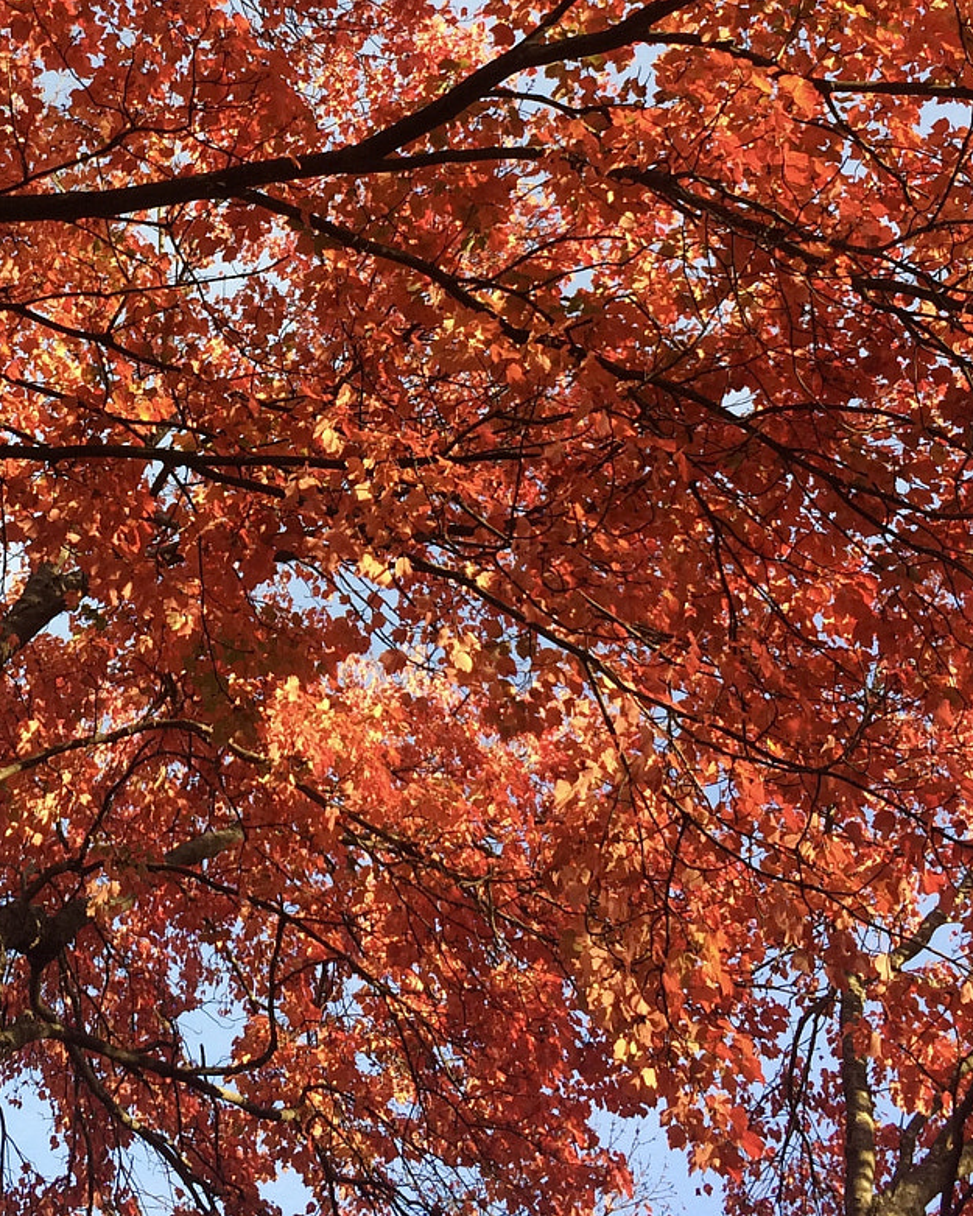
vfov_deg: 32.0
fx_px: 2087
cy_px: 335
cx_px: 177
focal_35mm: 58
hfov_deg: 25.7
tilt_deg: +59.0
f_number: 2.2
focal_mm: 4.15
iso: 32
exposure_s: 1/297
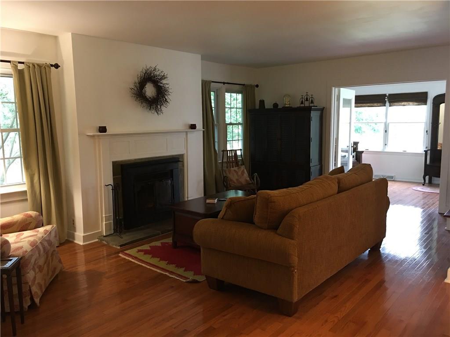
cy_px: 168
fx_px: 377
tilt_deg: -6.2
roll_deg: +0.3
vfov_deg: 48.2
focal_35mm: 29
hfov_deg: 61.7
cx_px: 225
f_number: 2.2
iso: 80
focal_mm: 4.15
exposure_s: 1/10
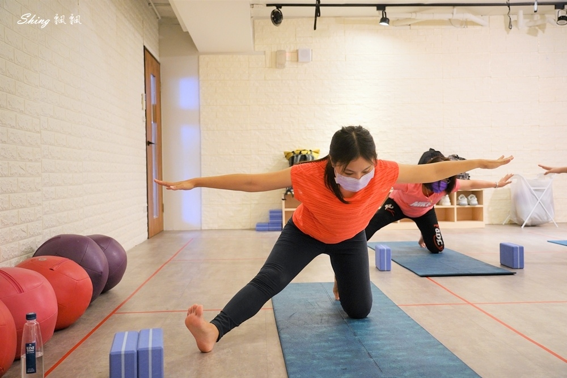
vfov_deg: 38.9
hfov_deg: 55.8
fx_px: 536
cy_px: 189
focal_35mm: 34
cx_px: 284
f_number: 4
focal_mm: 34
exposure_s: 1/40
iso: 1600
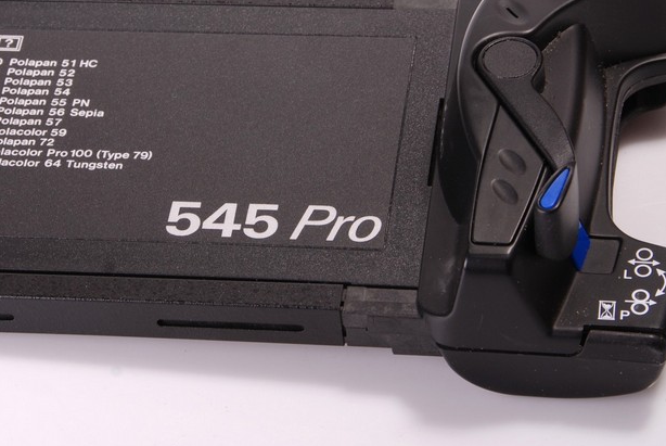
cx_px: 257
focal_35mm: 175
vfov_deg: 7.9
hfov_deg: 11.7
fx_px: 3241
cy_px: 126
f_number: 13
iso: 100
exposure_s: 1/80
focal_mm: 70
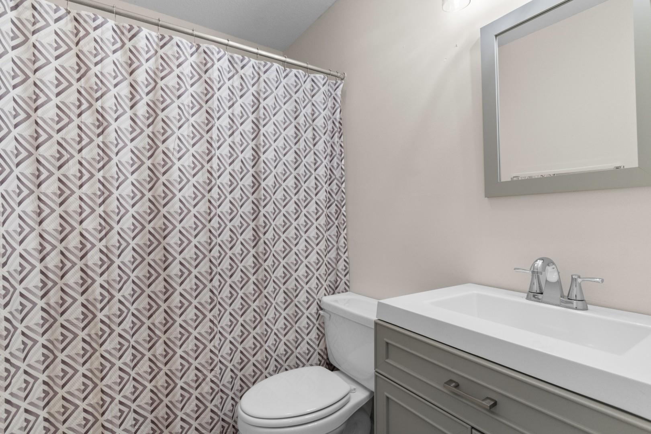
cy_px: 217
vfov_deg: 70.4
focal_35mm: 17
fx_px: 307
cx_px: 326
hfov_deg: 93.3
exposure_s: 1/4
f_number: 4.8
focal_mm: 11.5
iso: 100
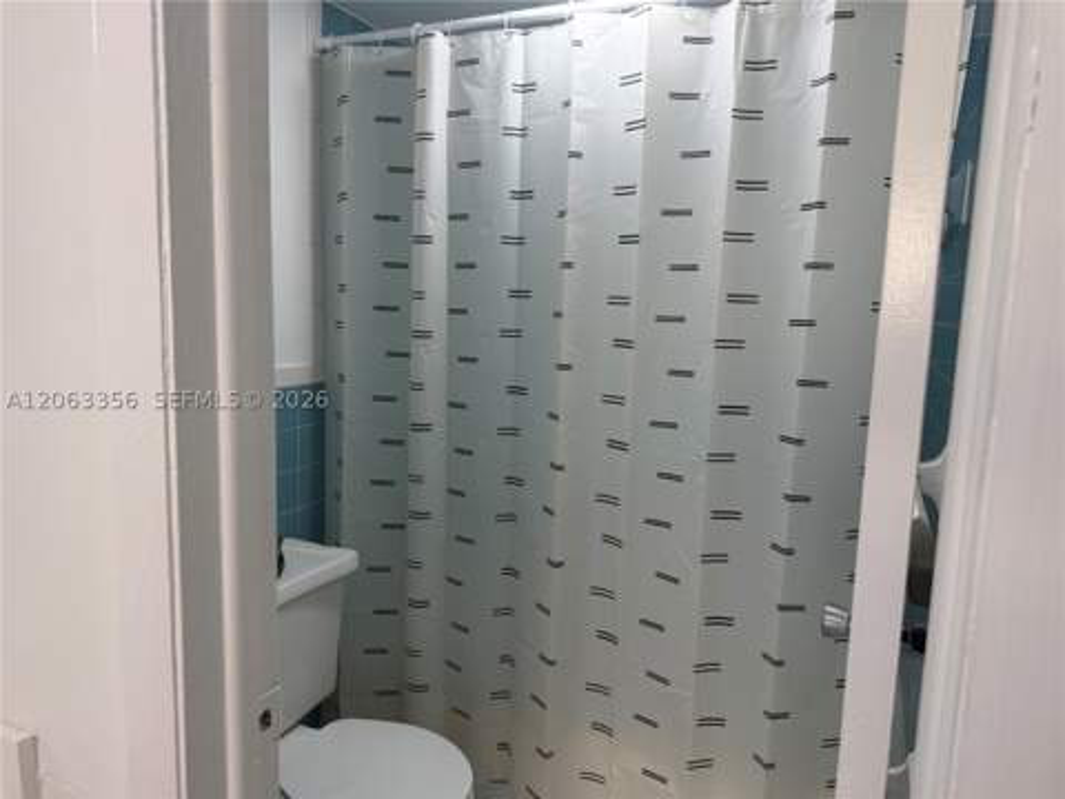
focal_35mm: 24
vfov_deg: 56.8
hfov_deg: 71.6
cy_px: 400
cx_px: 532
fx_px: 738
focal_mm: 6.76
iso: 100
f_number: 1.78
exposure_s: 1/120
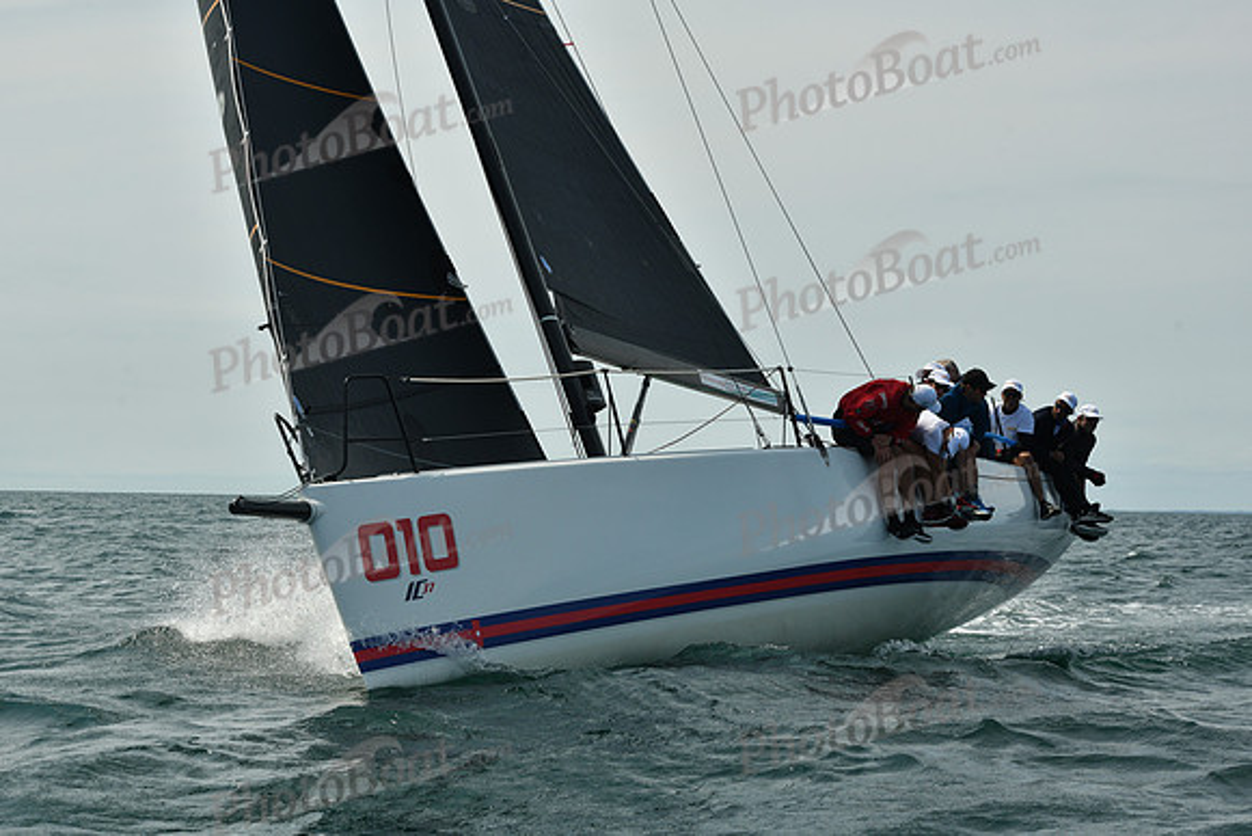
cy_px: 418
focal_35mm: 80
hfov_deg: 25.4
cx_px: 626
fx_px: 2783
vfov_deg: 17.1
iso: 320
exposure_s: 1/1250
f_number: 9
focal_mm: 80
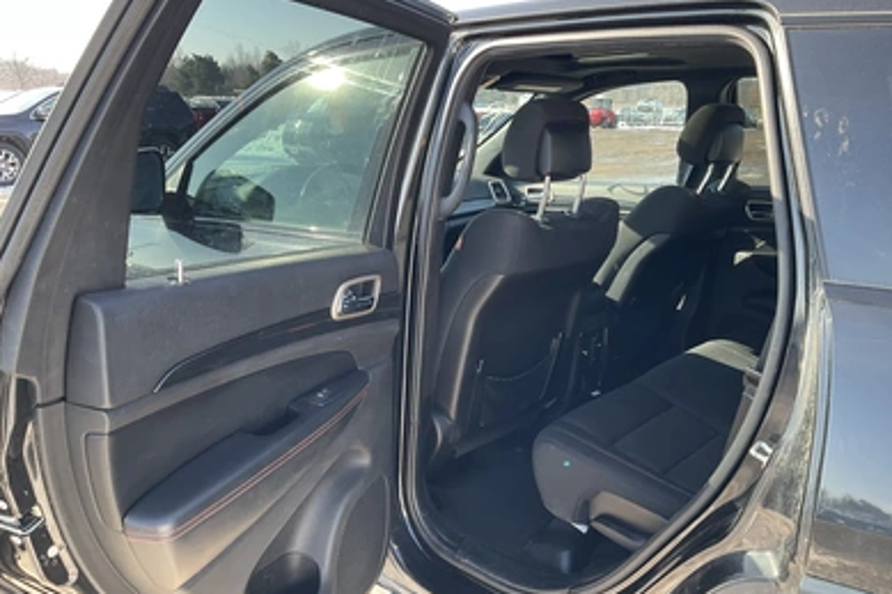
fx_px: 768
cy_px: 273
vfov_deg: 42.3
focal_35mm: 31
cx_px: 449
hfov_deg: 60.3
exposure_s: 1/122
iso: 20
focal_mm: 3
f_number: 1.8
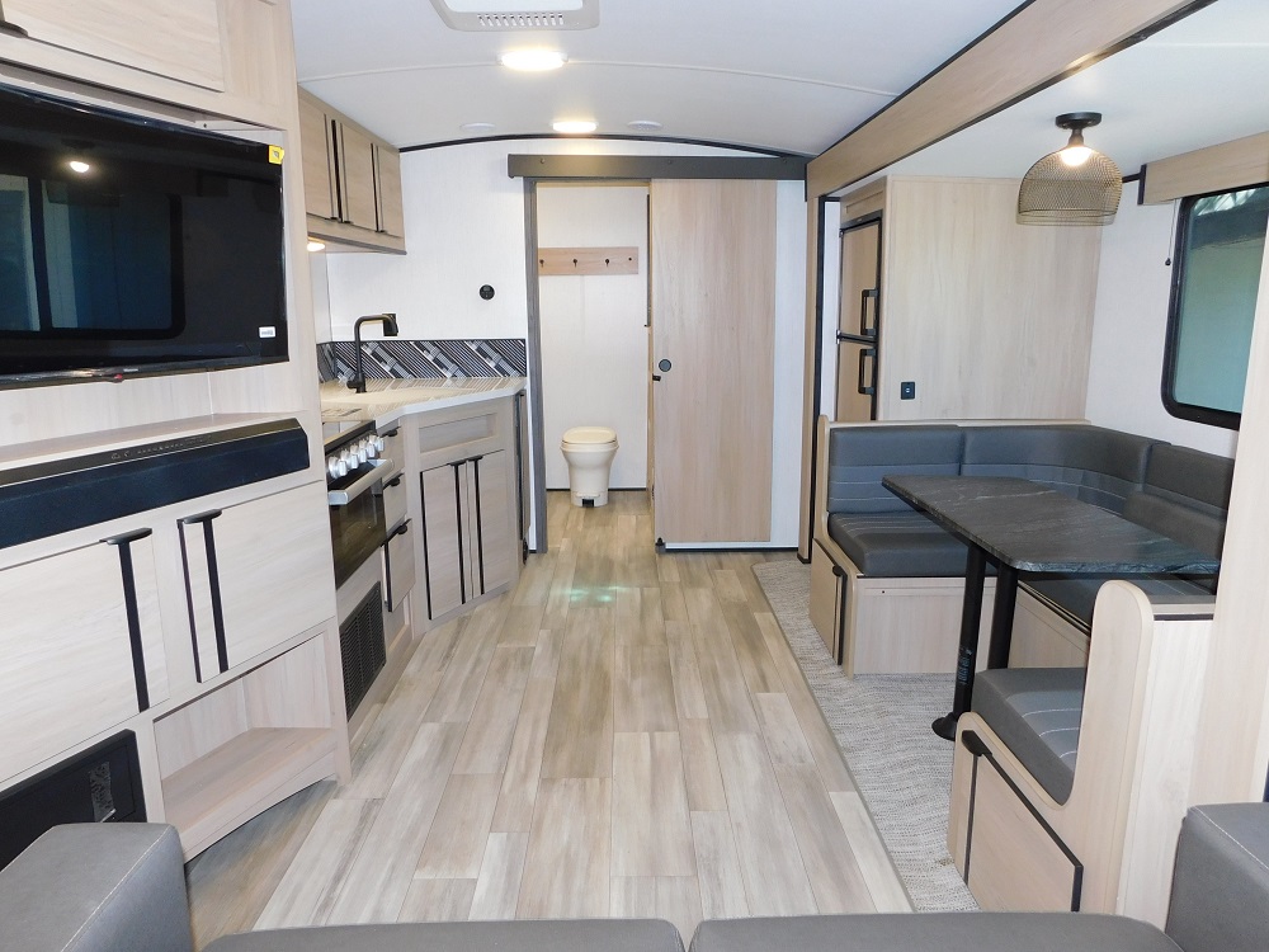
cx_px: 634
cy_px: 476
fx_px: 843
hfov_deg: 73.9
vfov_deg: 58.9
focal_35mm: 23
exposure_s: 1/30
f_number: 3
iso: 200
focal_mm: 4
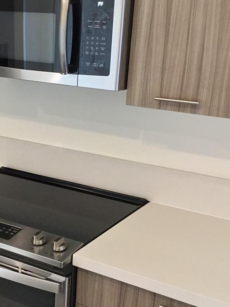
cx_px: 32
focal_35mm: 60
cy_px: 190
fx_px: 532
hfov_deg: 23.9
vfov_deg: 32.0
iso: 160
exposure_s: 1/30
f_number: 2.4
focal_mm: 3.3
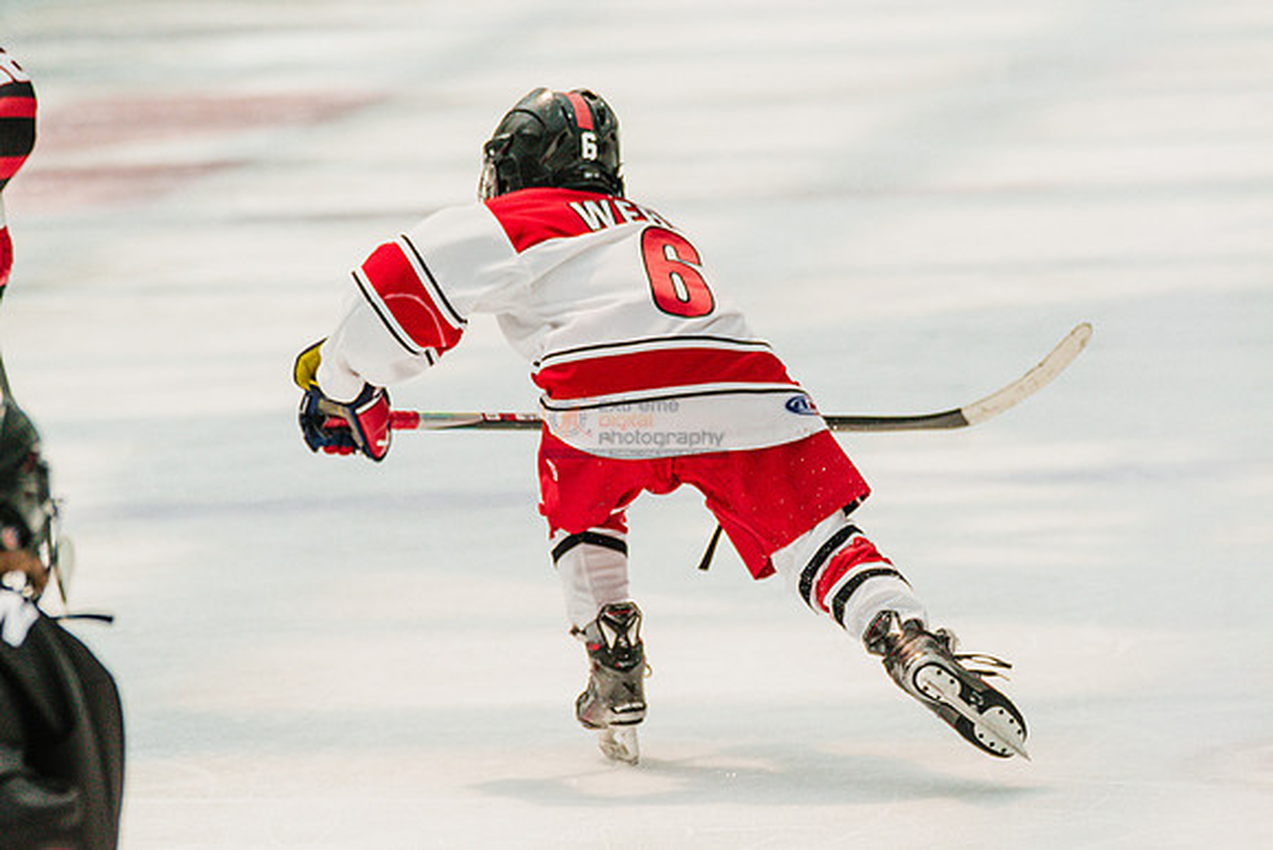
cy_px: 517
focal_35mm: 362
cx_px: 694
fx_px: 12803
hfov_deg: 5.7
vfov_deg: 3.8
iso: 1600
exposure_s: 1/3200
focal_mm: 234
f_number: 4
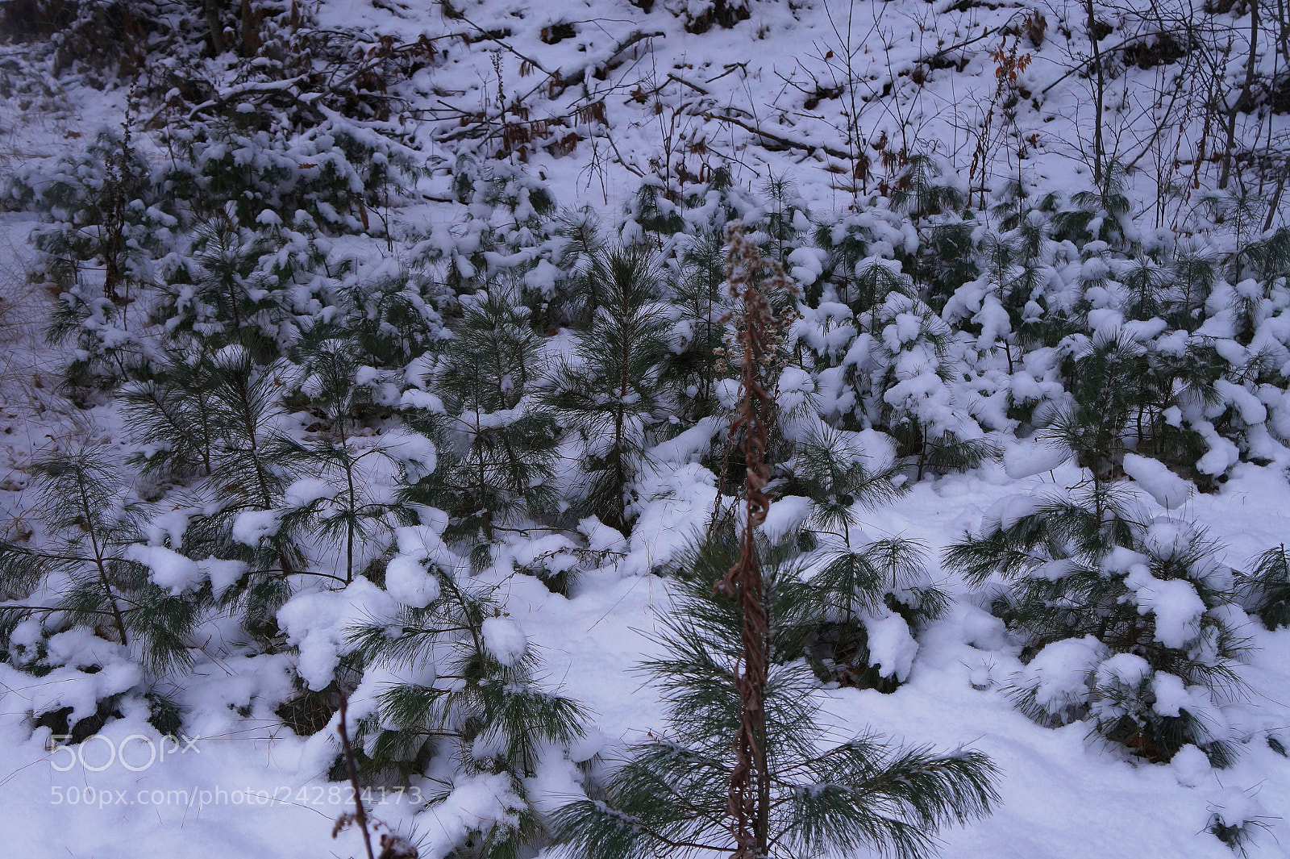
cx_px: 645
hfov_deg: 46.4
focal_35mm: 42
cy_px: 430
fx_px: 1504
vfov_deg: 31.9
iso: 400
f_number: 6.3
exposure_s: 1/60
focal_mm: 28
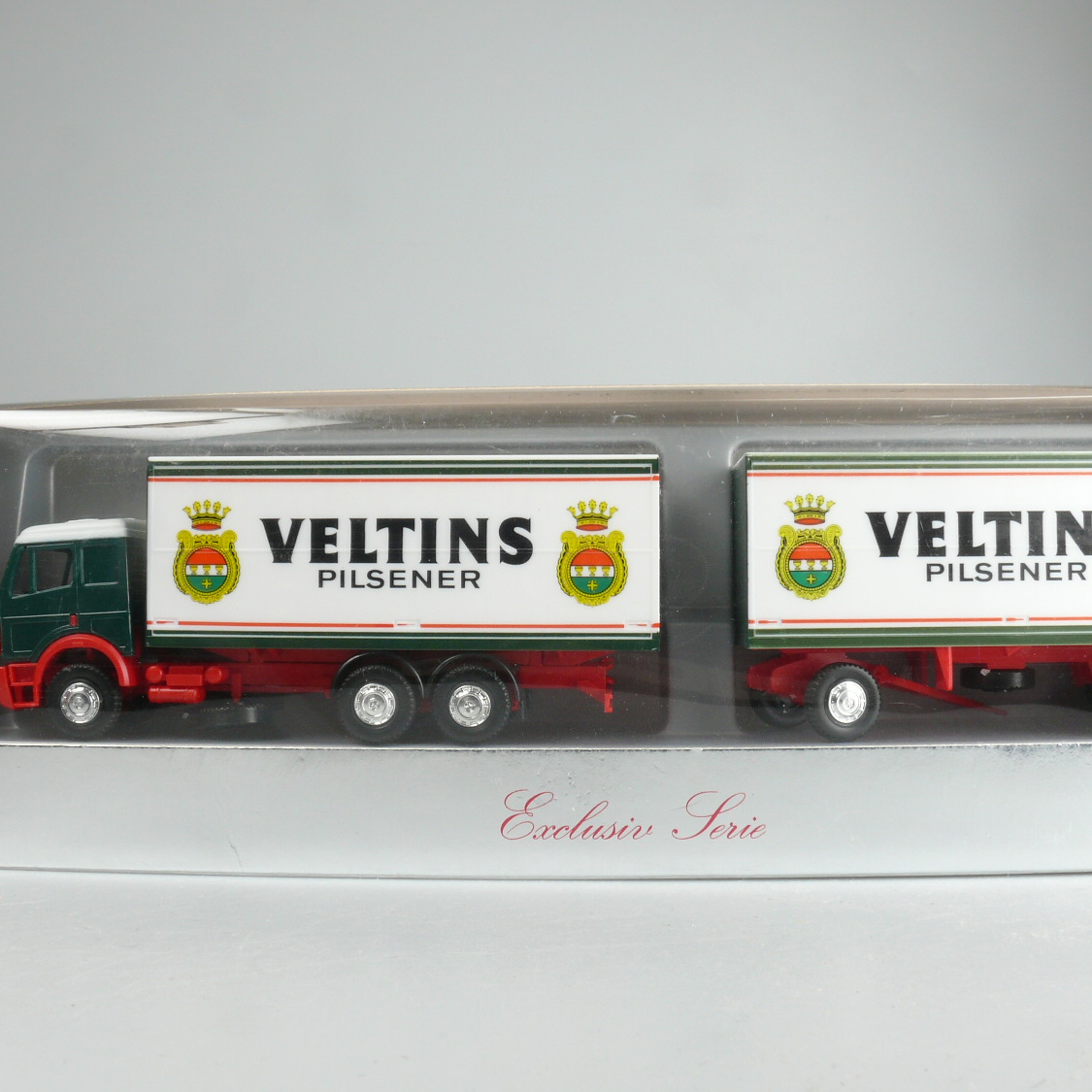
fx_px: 1570
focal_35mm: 44
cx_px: 566
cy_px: 534
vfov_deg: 38.3
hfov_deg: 38.3
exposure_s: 1/8
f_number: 9
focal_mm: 7.4
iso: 100
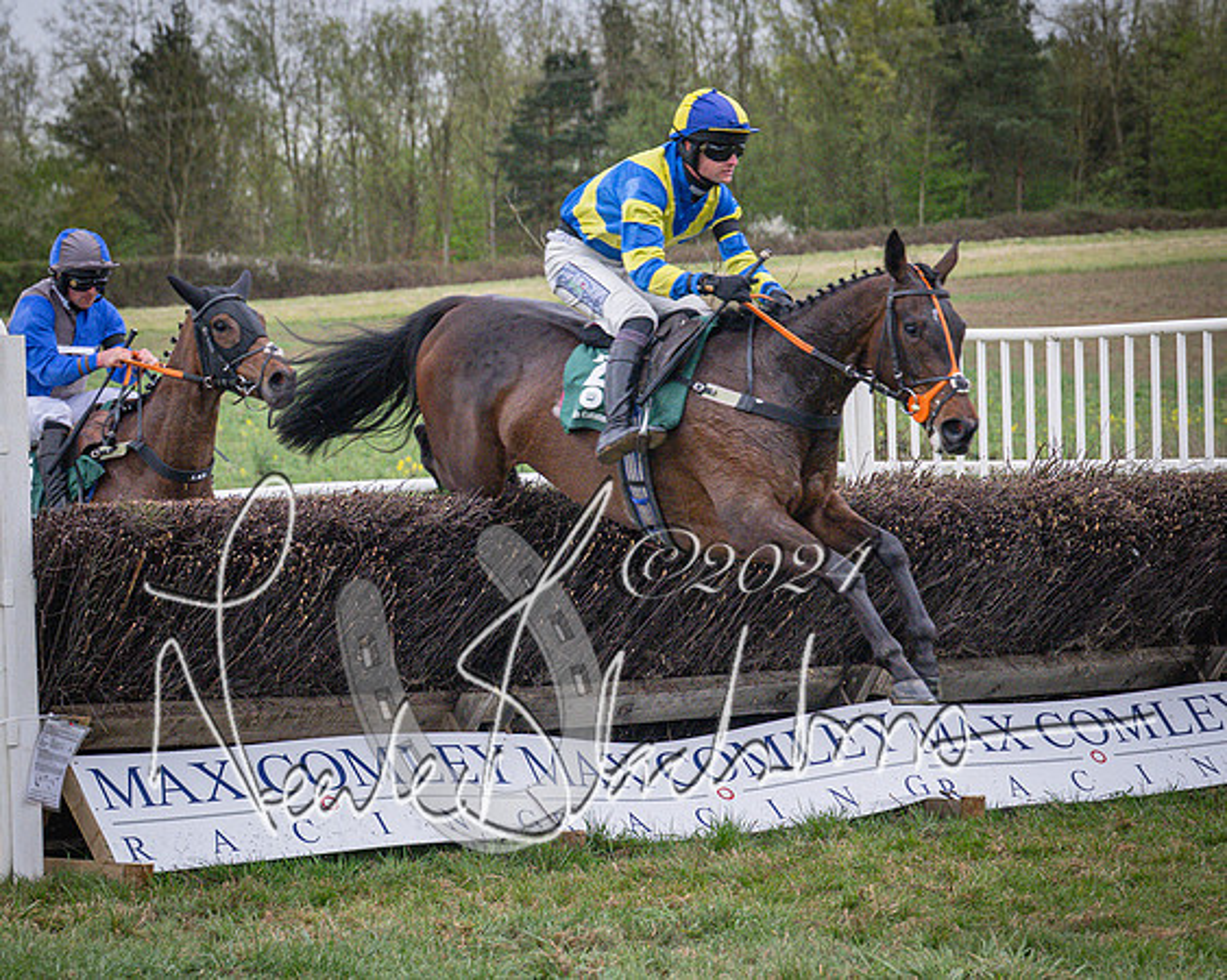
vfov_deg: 10.5
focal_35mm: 147
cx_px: 732
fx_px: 5329
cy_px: 470
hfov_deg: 13.1
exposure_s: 1/1000
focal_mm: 70
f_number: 4
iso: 1600
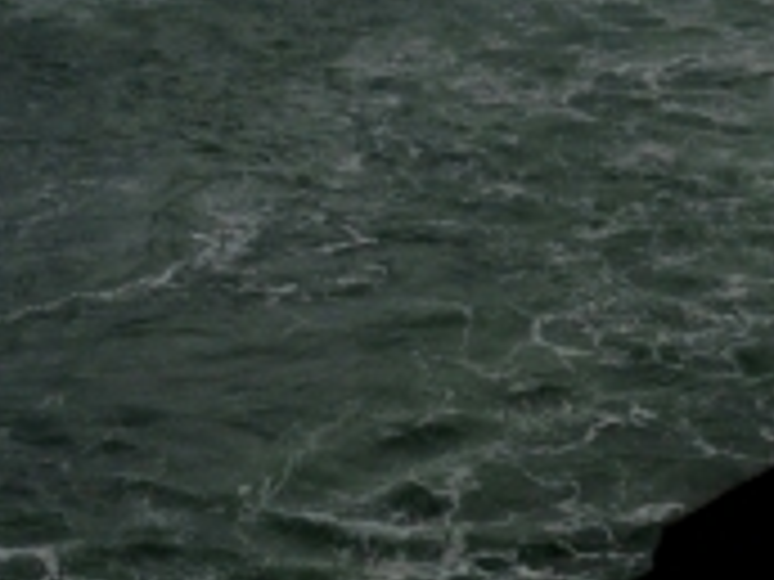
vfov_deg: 14.5
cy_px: -171
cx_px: 688
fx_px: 2191
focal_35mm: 98
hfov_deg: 19.7
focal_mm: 3.3
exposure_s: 1/3226
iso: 32
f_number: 2.4
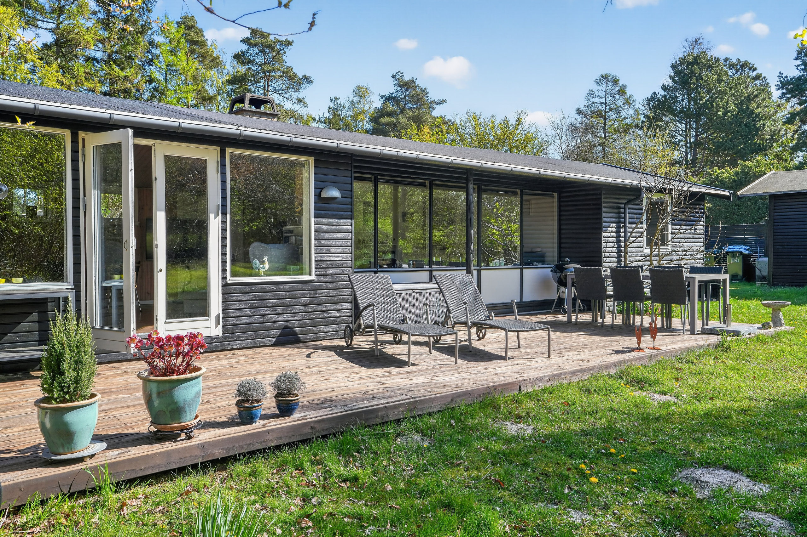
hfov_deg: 61.9
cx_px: 404
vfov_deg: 43.6
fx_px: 672
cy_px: 268
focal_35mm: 30
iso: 400
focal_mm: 30
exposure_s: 1/800
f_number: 8
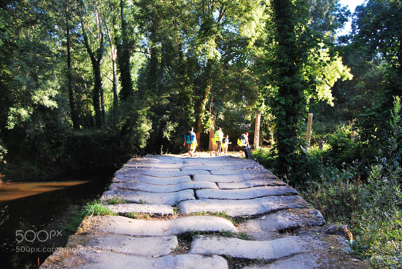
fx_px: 369
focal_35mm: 33
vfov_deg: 40.1
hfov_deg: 57.2
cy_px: 134
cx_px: 201
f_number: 5.6
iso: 400
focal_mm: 22
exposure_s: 1/125
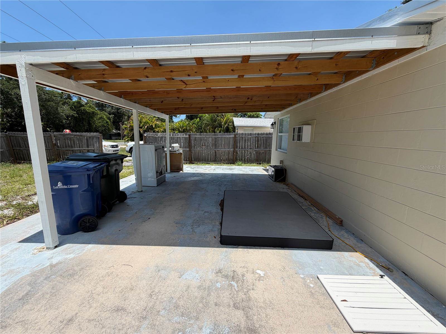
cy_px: 167
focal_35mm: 14
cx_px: 223
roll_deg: -0.8
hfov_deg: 102.1
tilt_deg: -10.1
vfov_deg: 85.7
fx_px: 180
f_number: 2.2
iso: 20
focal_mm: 2.22
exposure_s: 1/770
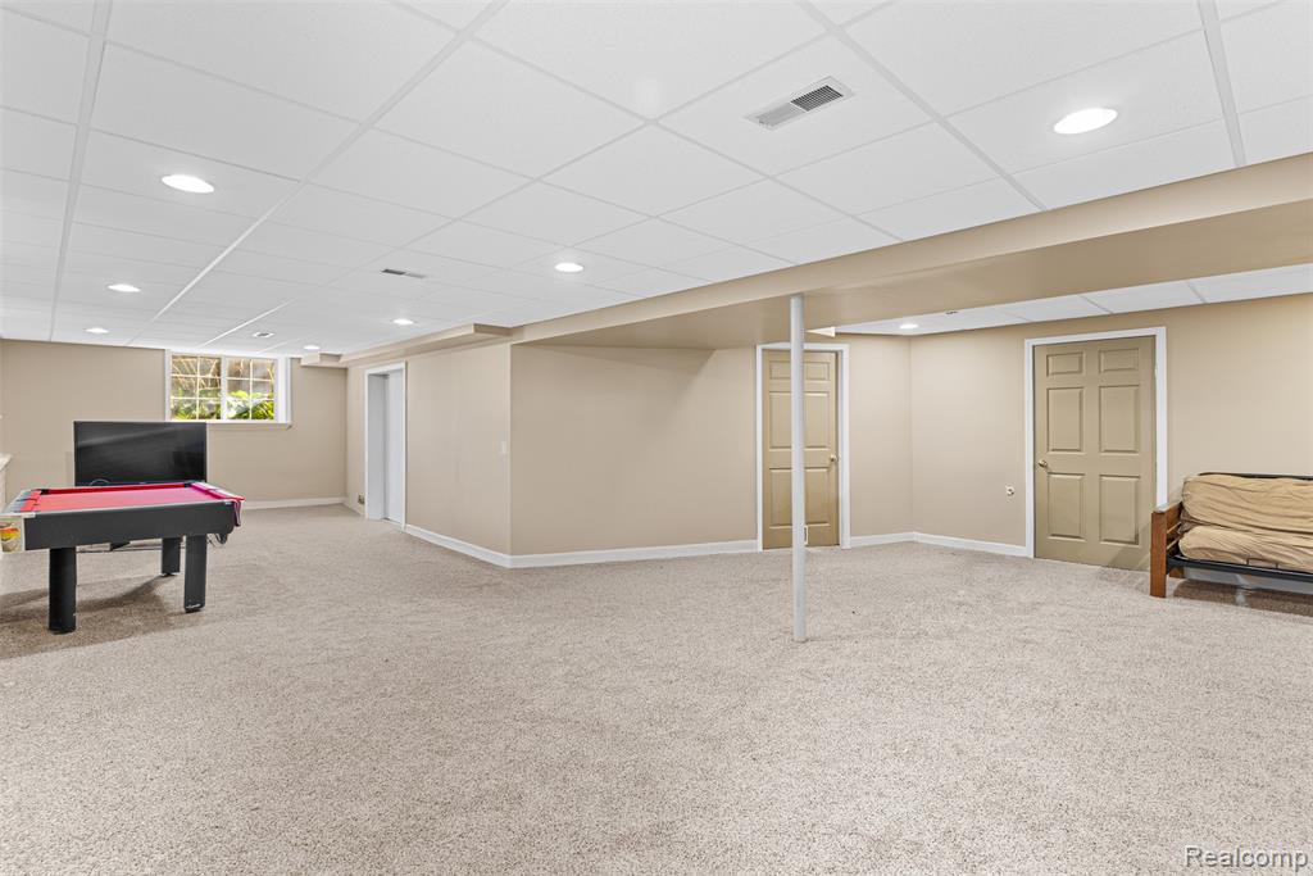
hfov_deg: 93.3
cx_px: 656
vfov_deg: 70.5
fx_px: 620
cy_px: 438
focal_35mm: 17
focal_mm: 17
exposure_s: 2
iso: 400
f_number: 8
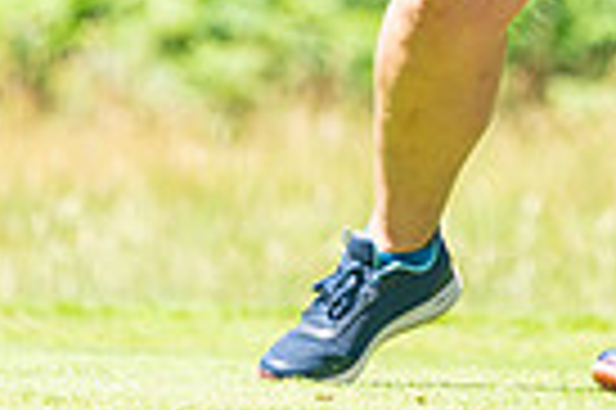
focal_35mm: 1272
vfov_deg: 1.1
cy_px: -421
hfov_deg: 1.6
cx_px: 652
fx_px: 21739
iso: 320
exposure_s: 1/800
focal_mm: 300
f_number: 5
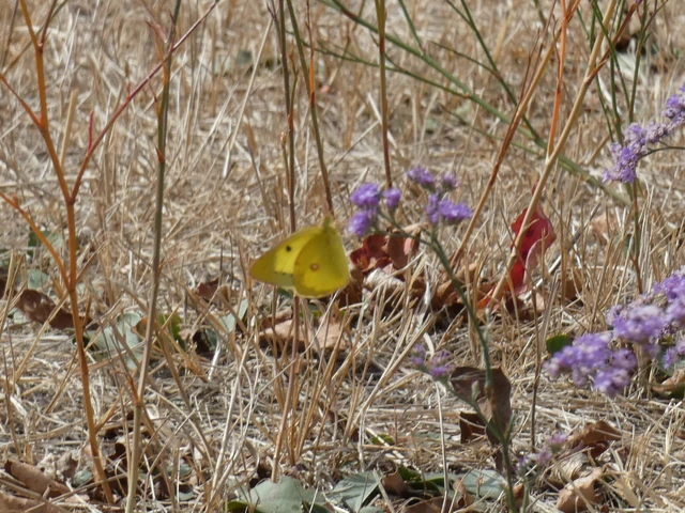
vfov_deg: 6.8
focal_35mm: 217
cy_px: 256
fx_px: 4294
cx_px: 342
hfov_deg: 9.1
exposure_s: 1/320
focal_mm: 38.9
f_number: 5.5
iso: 160
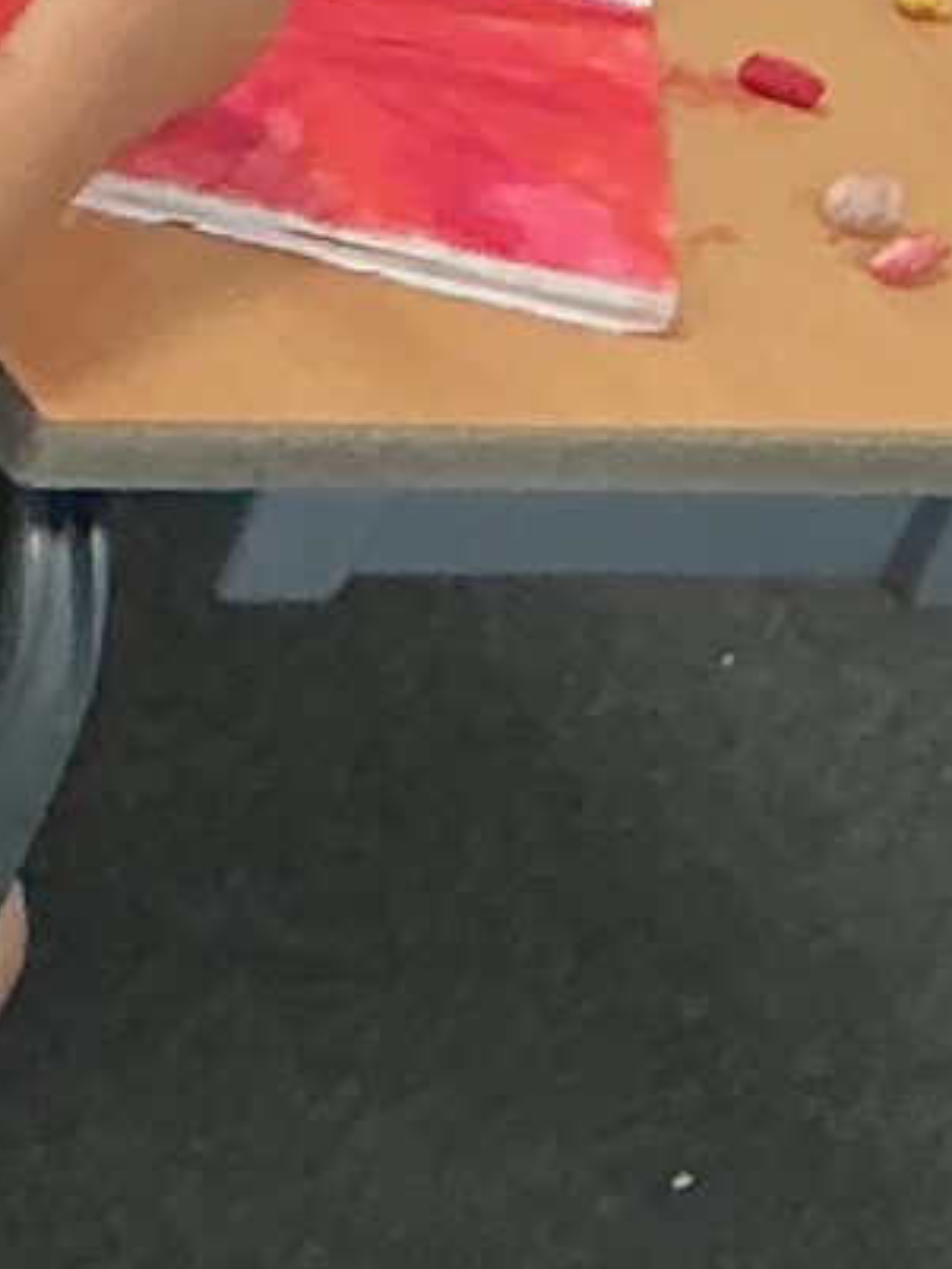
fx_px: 6780
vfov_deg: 9.9
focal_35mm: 185
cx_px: -2682
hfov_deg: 6.6
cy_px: 2538
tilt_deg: -48.5
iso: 50
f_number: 1.8
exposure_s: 1/60
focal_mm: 3
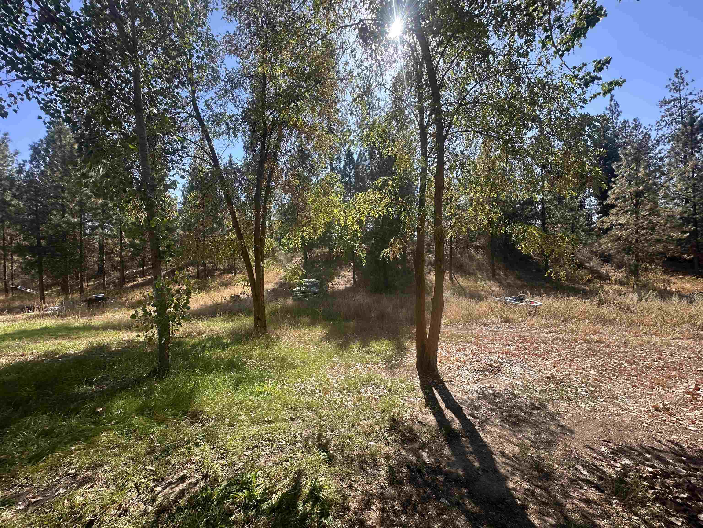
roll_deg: +3.8
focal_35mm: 14
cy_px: 264
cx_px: 352
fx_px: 284
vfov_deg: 85.7
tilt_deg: +1.8
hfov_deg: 102.1
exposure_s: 1/553
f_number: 2.2
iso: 40
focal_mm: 2.22
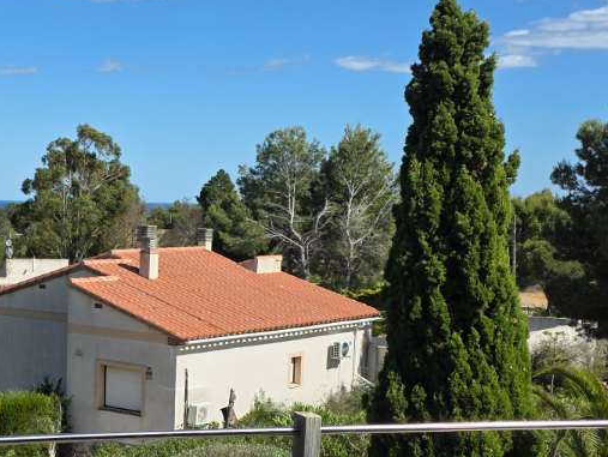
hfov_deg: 27.3
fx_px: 1195
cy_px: 317
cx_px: 31
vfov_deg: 21.5
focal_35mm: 68
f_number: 1.7
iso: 80
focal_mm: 6.3
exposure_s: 1/6809
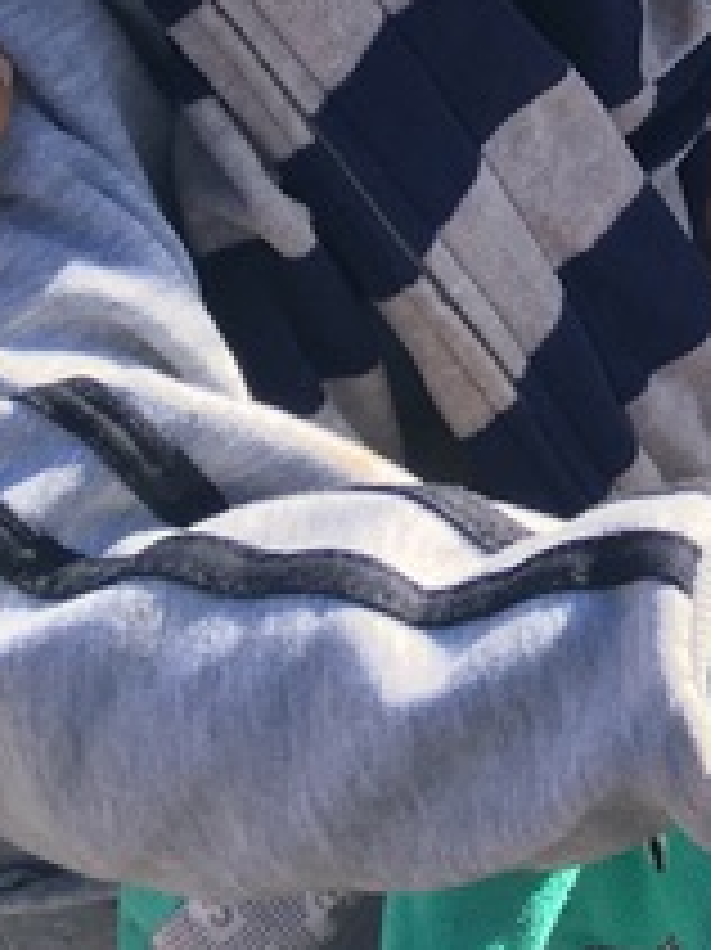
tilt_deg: -19.5
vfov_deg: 12.5
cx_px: 1305
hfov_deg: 9.9
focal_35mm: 141
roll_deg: +0.2
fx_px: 3865
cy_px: -882
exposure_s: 1/472
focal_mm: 4.15
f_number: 2.2
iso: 25
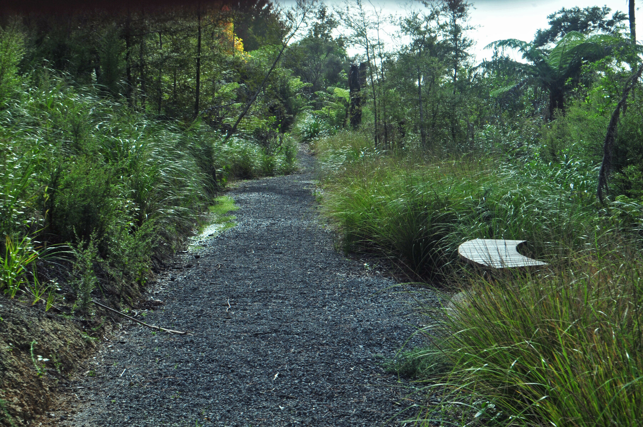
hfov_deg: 27.0
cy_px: 214
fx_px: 1338
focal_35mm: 75
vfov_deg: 18.1
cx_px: 322
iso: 200
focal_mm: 50
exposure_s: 1/80
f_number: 16
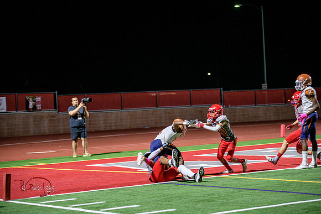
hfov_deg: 18.6
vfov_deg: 12.5
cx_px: 160
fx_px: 981
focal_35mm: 110
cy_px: 107
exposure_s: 1/250
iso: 1600
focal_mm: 110
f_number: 2.8
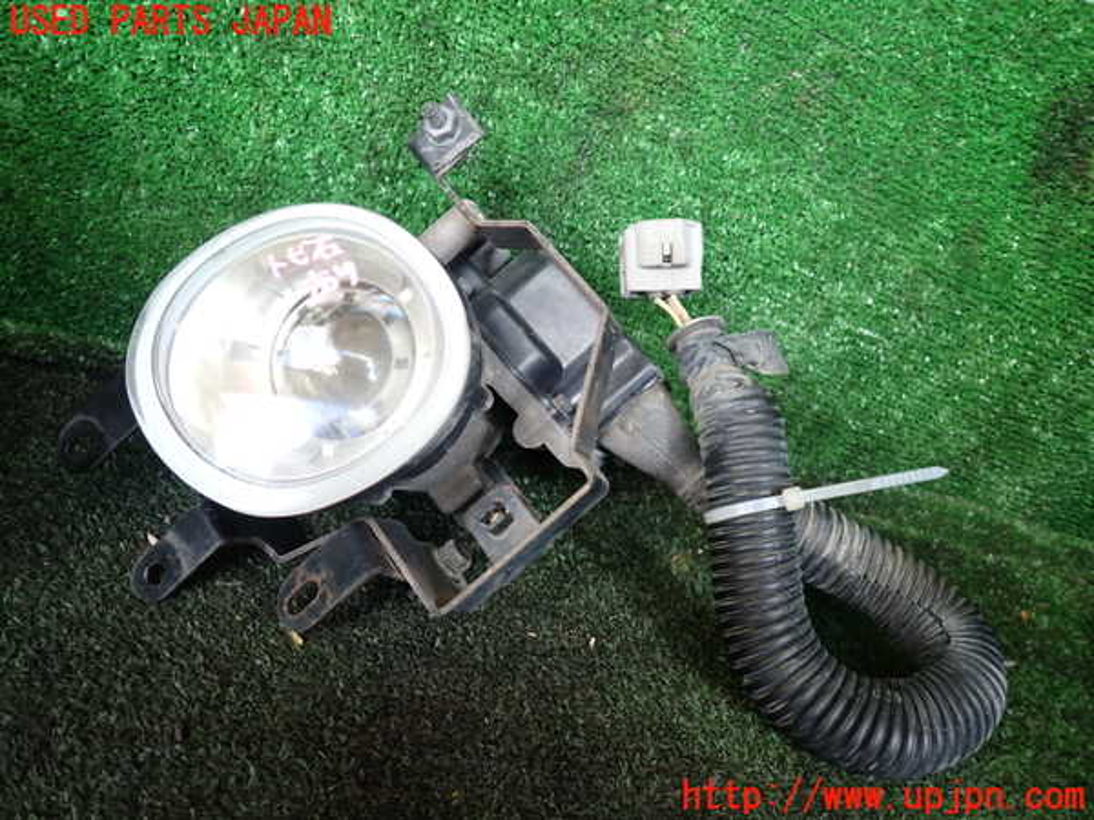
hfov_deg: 69.4
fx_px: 790
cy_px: 410
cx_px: 547
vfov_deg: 54.9
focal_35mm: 25
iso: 125
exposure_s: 1/60
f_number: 2
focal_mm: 4.5
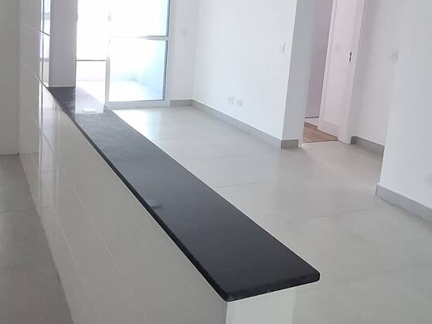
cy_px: 86
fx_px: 424
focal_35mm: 34
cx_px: 147
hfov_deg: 53.0
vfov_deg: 40.7
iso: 64
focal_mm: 1.74
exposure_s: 1/40
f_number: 2.2
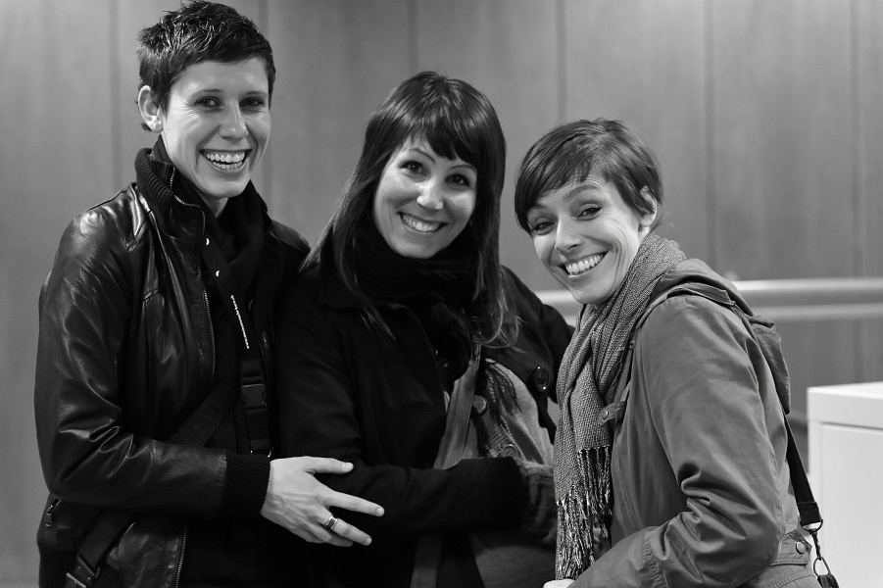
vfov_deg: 10.5
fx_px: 3187
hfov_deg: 15.8
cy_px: 294
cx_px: 442
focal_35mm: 130
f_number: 5.6
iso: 6400
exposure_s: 1/125
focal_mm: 130
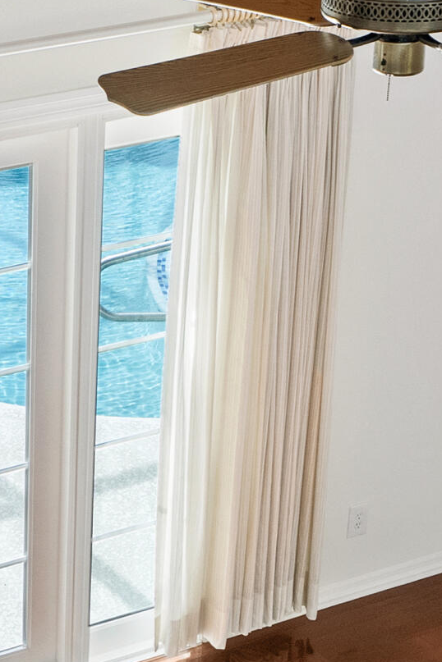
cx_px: -30
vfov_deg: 17.1
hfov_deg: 11.4
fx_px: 2191
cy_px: 509
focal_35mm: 119
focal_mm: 32
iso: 1600
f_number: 8
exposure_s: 1/30
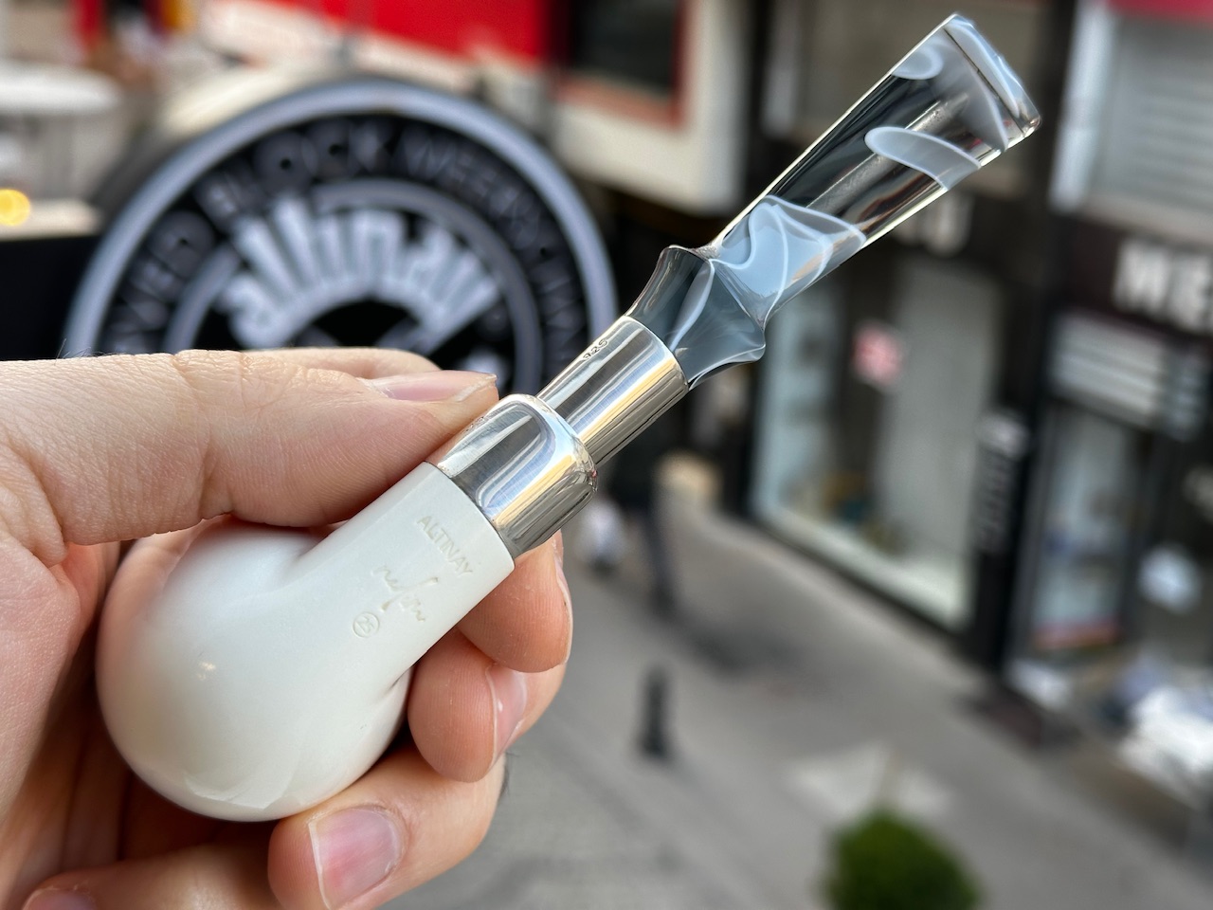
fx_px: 1682
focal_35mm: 48
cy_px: 455
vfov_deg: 30.3
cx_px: 606
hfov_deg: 39.7
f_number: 1.78
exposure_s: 1/133
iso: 50
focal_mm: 6.86
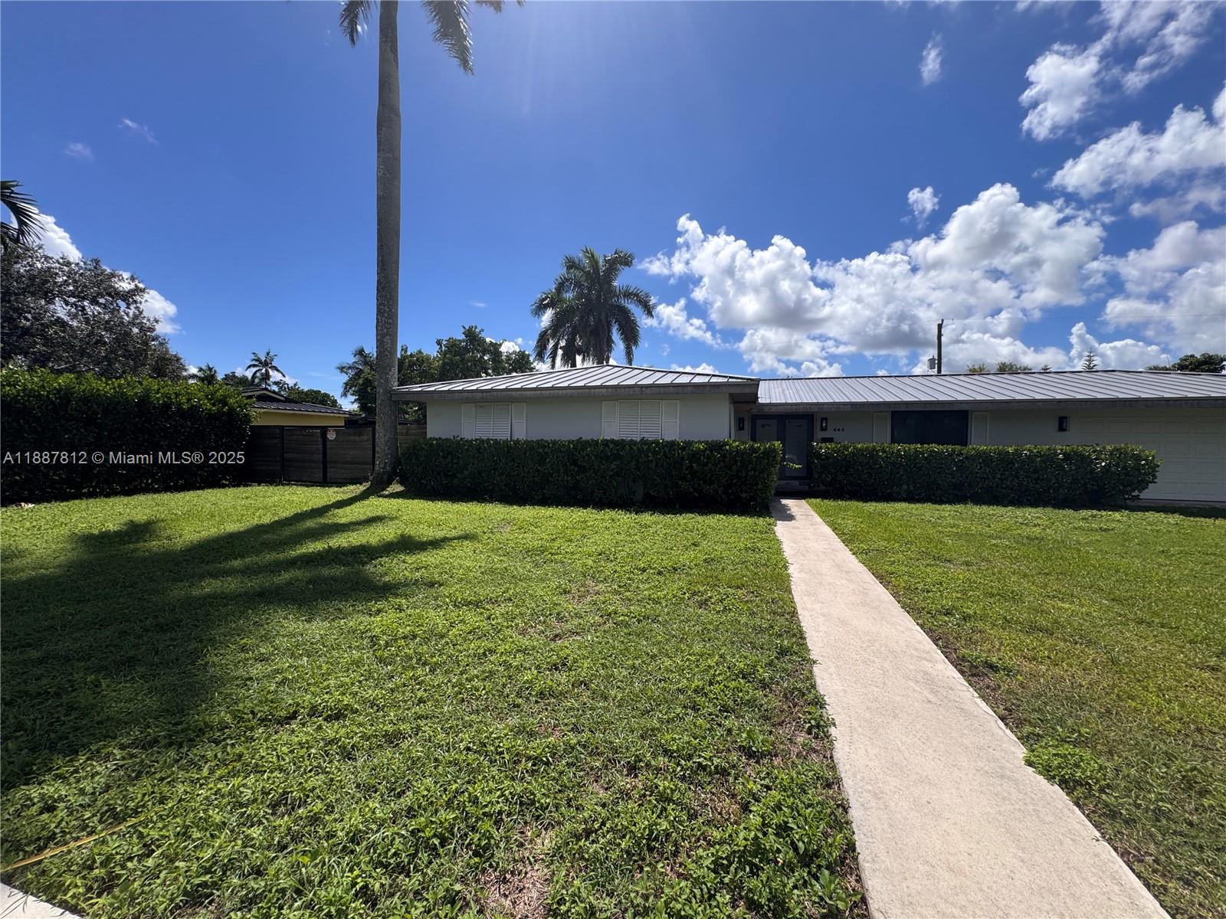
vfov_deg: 85.7
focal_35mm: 14
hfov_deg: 102.1
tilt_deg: -3.4
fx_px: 496
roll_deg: -1.0
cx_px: 613
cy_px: 460
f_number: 2.2
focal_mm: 2.22
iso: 50
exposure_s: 1/2770
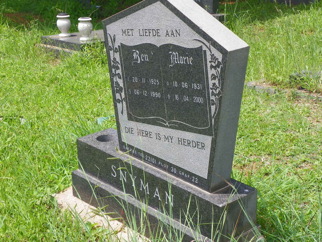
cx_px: 161
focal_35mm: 68
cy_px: 121
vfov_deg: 21.6
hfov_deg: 28.6
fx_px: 633
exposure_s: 1/160
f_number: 5
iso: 64
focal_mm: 12.1
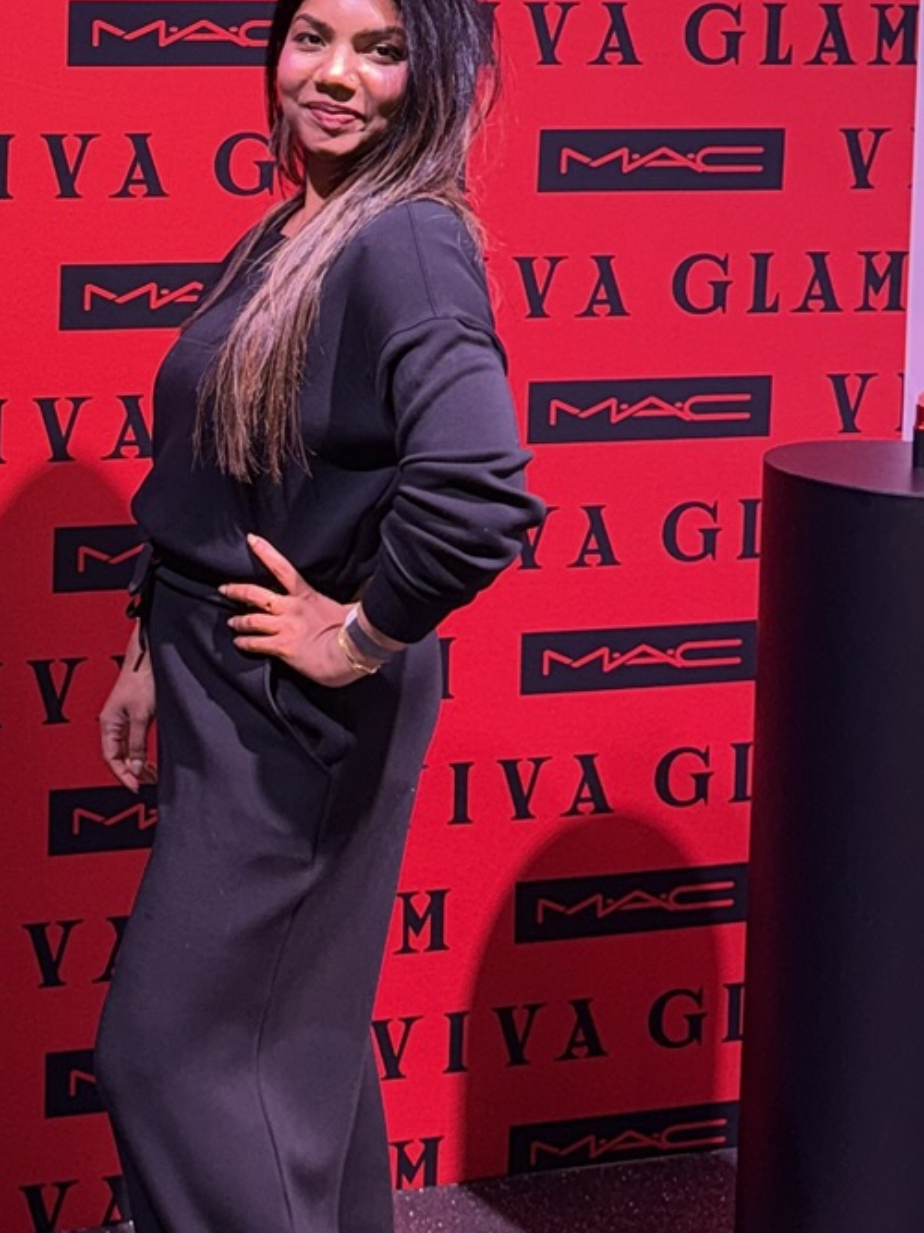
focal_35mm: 72
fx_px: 2563
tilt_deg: -3.2
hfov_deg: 19.2
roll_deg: -0.4
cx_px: -200
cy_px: 176
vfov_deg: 26.3
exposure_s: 1/16
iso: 80
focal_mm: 6.76
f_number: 1.78
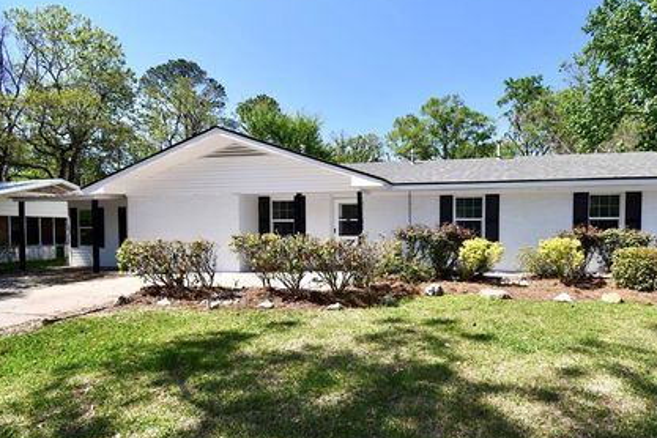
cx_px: 383
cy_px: 239
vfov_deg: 67.3
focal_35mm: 18
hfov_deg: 89.2
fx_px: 328
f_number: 8
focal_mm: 10
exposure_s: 1/250
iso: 100
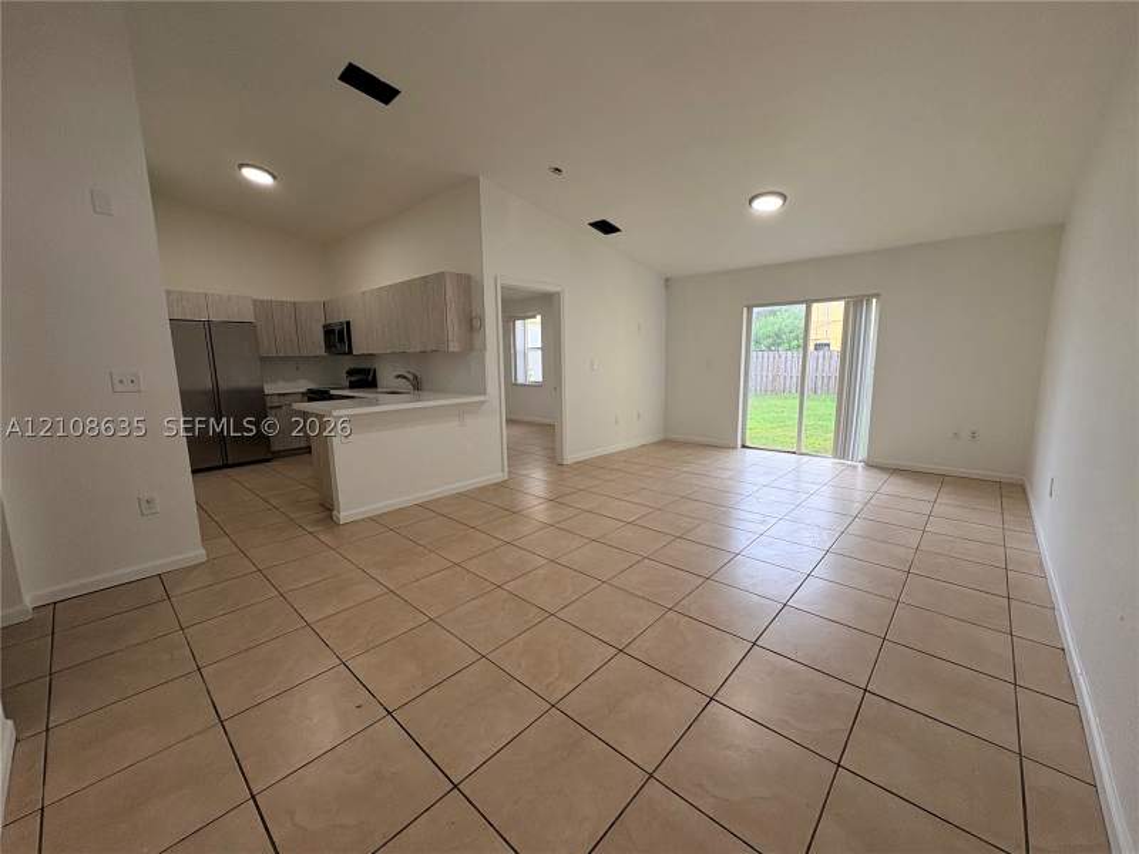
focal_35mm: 14
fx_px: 461
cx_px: 570
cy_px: 427
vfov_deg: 85.7
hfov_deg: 102.1
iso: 64
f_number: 2.2
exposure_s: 1/120
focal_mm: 2.22
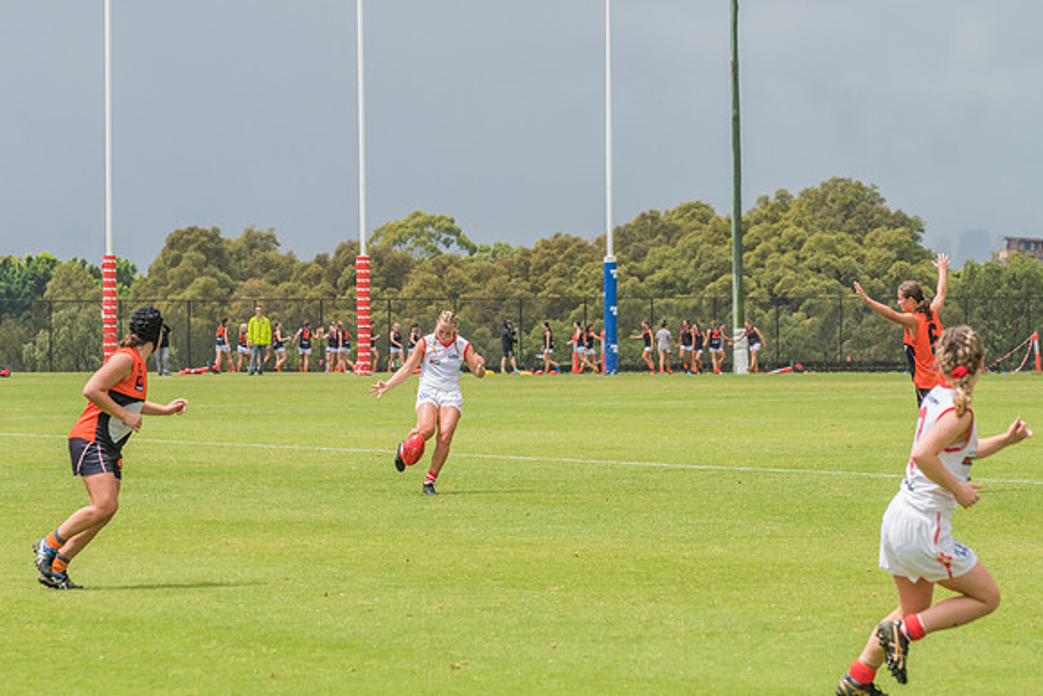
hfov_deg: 9.6
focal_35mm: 213
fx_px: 6186
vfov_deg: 6.4
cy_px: 303
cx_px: 454
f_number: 10
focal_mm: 180
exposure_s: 1/1250
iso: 800
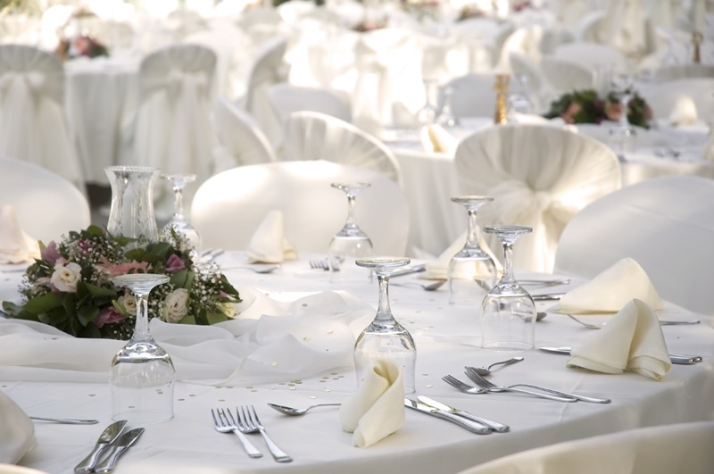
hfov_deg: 19.5
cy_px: 237
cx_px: 357
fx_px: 2080
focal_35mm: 105
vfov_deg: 13.0
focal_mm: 70
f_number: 4.5
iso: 200
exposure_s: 1/200
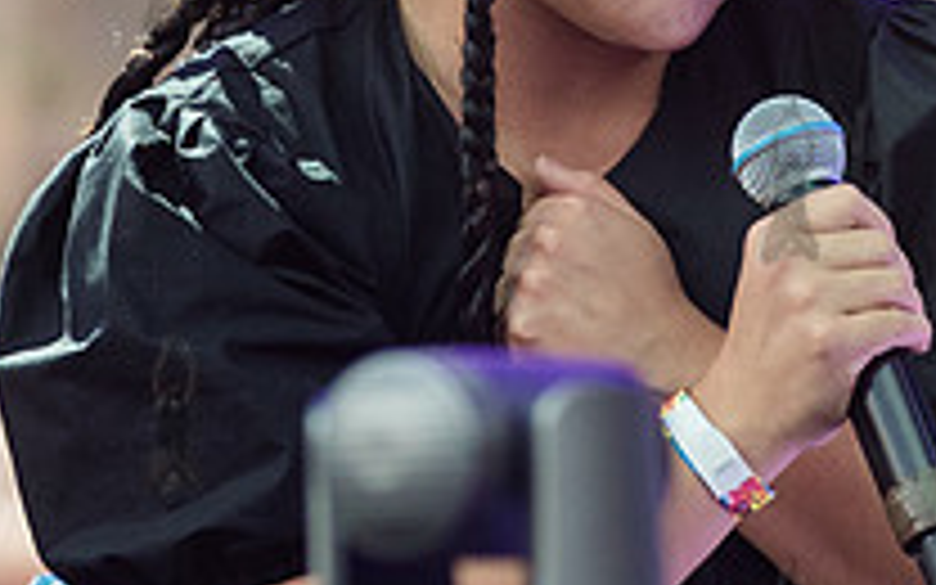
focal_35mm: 710
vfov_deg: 1.9
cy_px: 1
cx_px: 584
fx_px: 18111
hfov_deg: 3.0
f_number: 4
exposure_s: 1/250
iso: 1000
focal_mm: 155
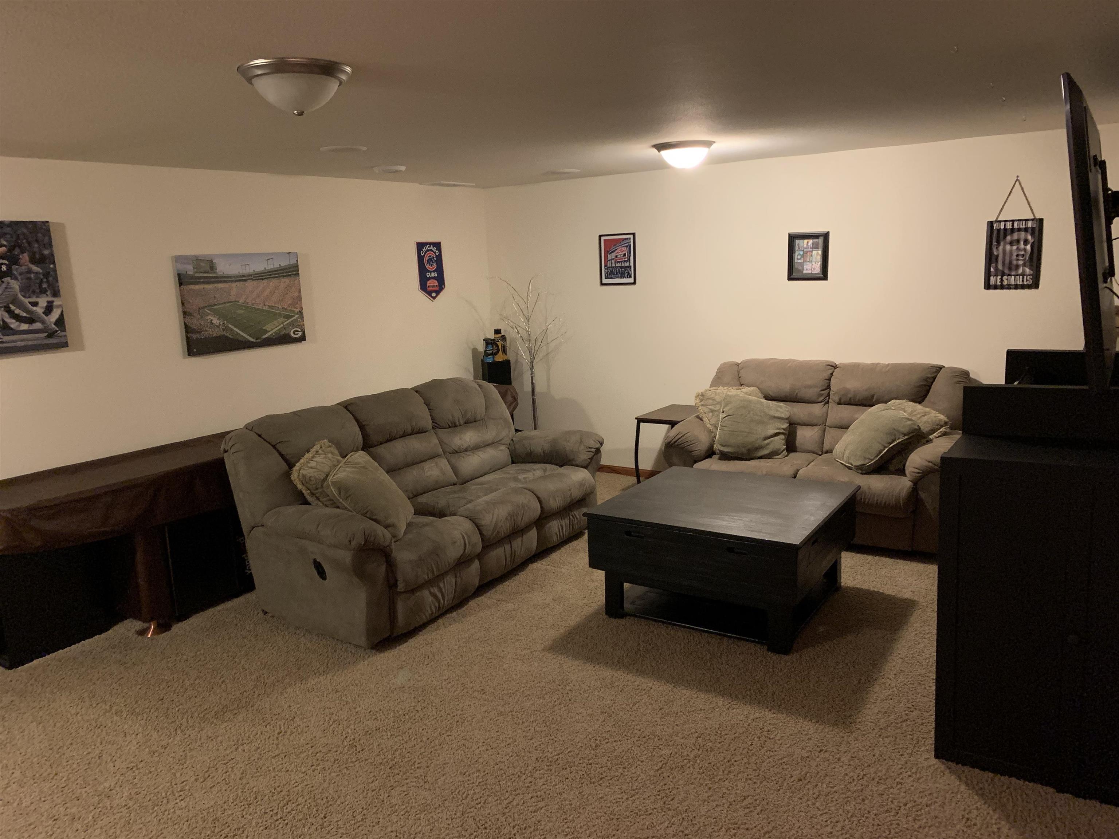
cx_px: 560
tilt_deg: -11.4
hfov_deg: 67.3
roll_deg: +2.8
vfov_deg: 53.1
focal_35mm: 26
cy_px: 420
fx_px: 840
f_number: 1.8
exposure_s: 1/30
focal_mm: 4.25
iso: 640
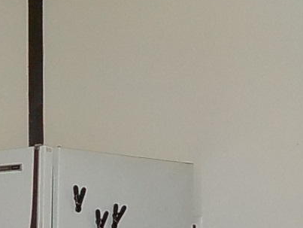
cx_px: -20
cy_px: 284
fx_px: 1043
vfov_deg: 12.2
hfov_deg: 16.1
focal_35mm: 119
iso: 200
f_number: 3.3
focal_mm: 4.1
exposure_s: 1/30
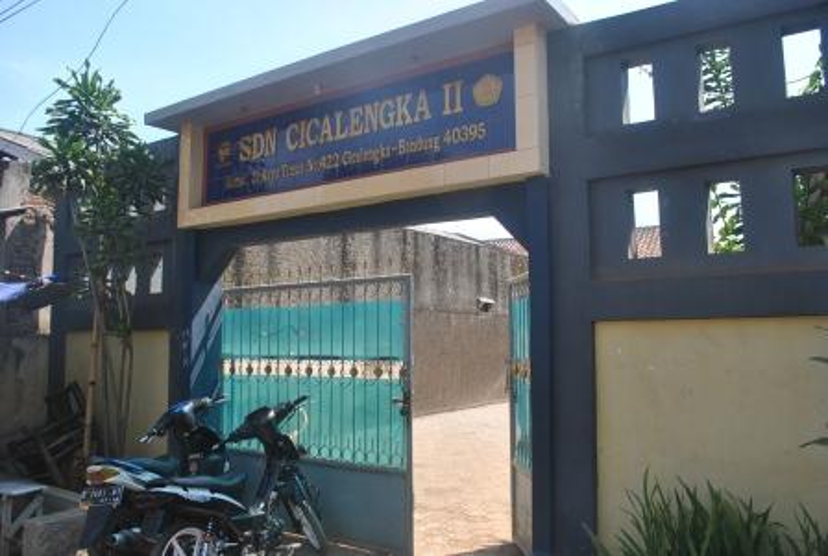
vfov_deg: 48.2
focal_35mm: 27
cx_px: 414
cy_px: 278
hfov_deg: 67.3
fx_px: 622
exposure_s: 1/200
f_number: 7.1
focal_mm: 18
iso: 100
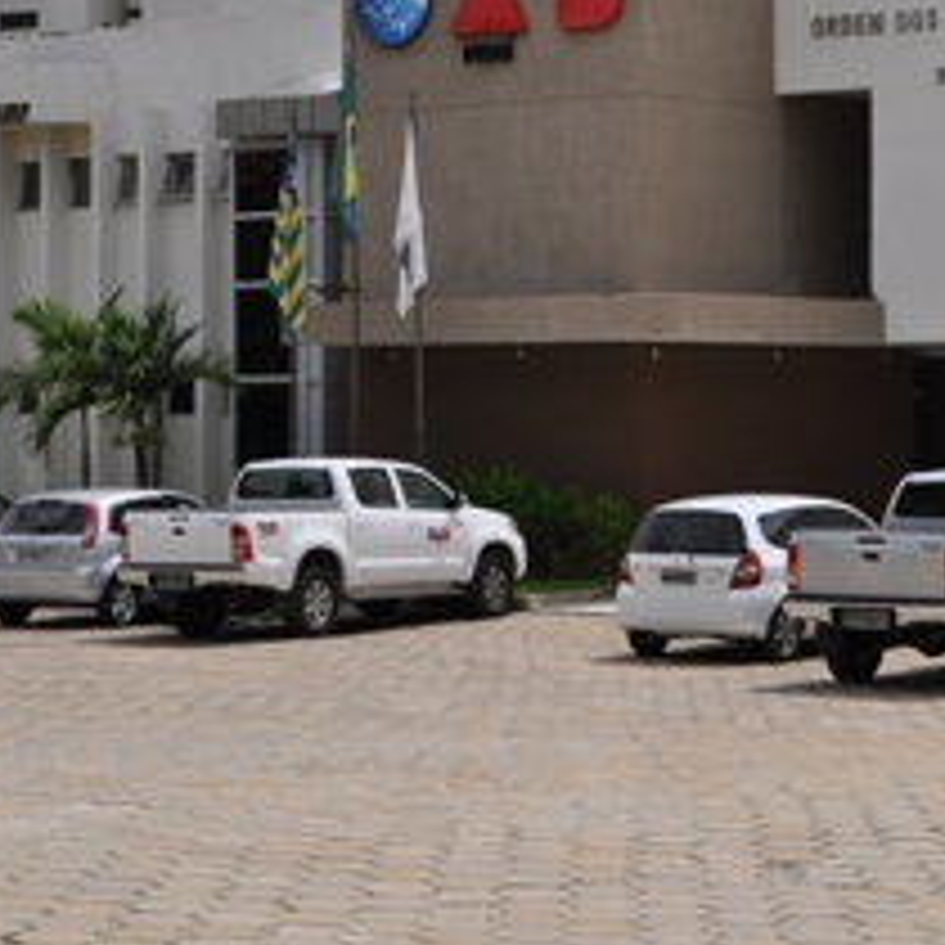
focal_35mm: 95
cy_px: 333
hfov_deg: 18.2
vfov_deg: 18.3
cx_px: 662
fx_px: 2931
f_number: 11
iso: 200
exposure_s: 1/500
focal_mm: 35
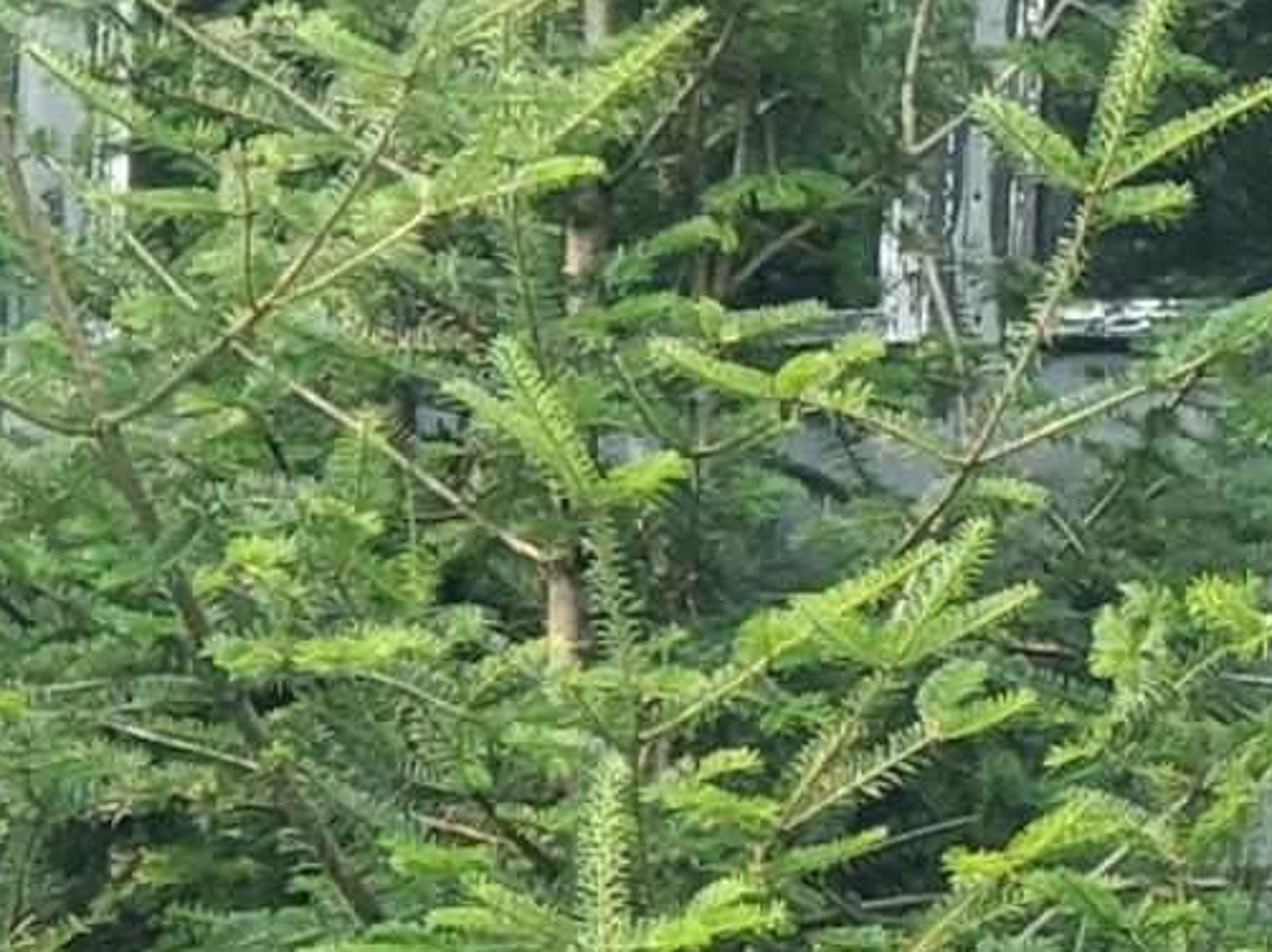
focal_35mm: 311
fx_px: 11423
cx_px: 1460
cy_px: 451
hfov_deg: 6.3
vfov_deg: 4.8
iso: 80
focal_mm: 6
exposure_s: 1/120
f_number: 2.4
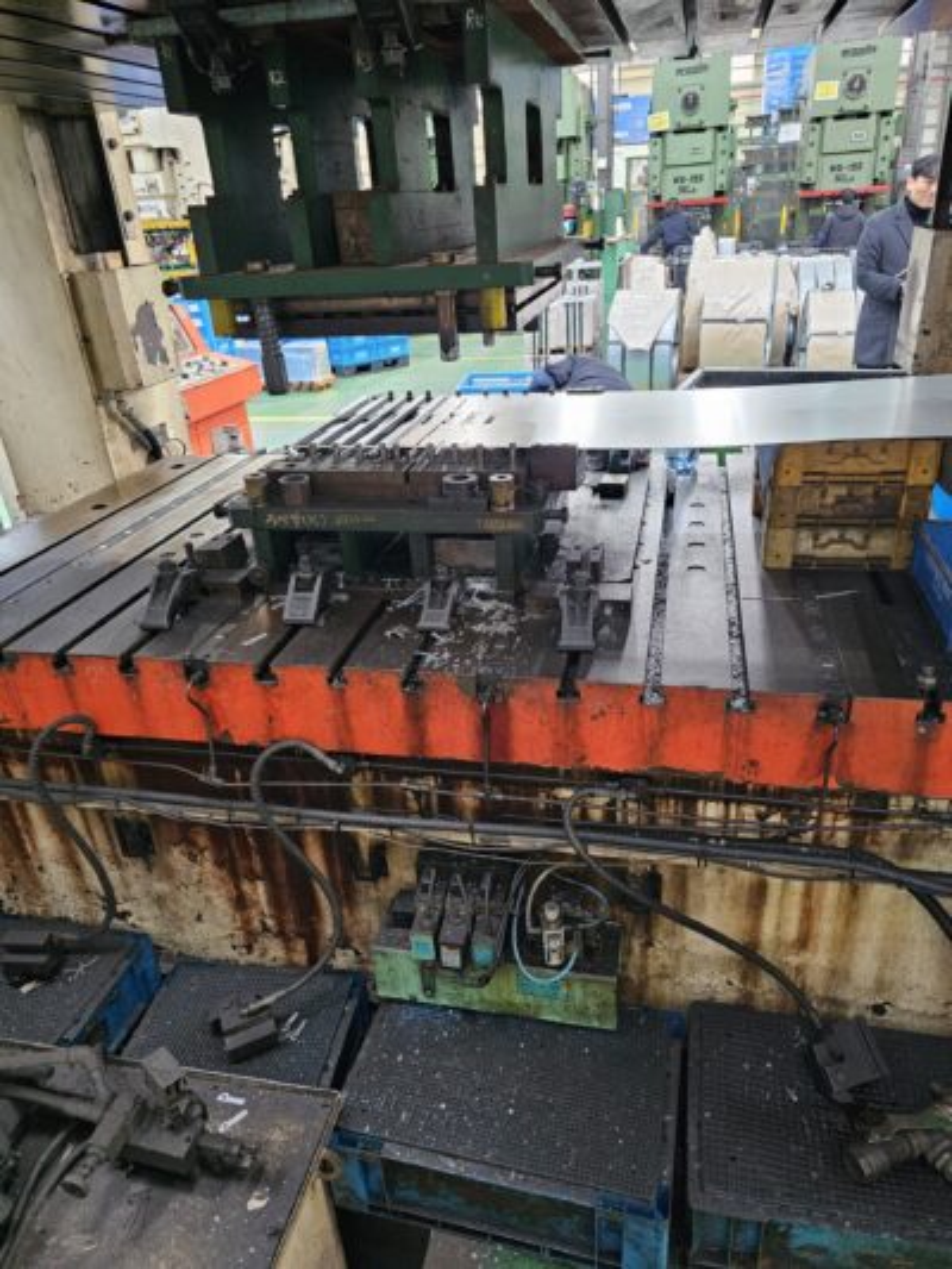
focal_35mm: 23
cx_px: 476
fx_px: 843
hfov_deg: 58.9
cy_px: 634
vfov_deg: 73.9
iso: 640
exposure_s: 1/60
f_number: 1.7
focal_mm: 6.3
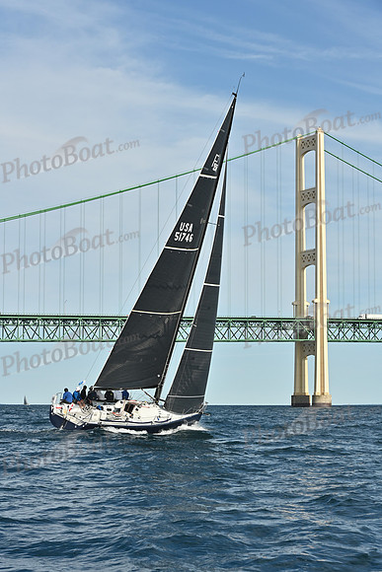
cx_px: 191
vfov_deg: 25.4
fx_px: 1272
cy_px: 286
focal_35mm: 80
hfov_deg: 17.1
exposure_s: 1/1000
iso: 320
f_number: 10
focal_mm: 80
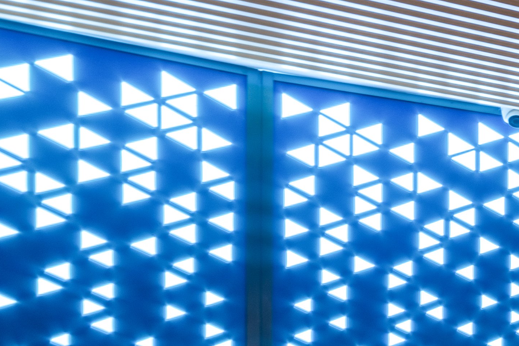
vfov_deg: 16.6
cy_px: 466
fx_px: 1110
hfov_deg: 14.4
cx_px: 1295
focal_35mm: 77
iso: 125
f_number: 9
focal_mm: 15
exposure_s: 1/3
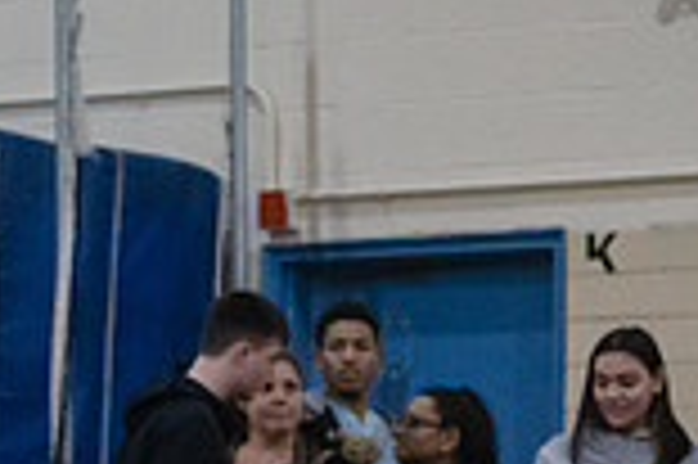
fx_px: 5907
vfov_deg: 4.5
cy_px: 597
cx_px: -176
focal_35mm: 305
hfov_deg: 6.7
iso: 6400
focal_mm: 80
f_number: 3.2
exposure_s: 1/400
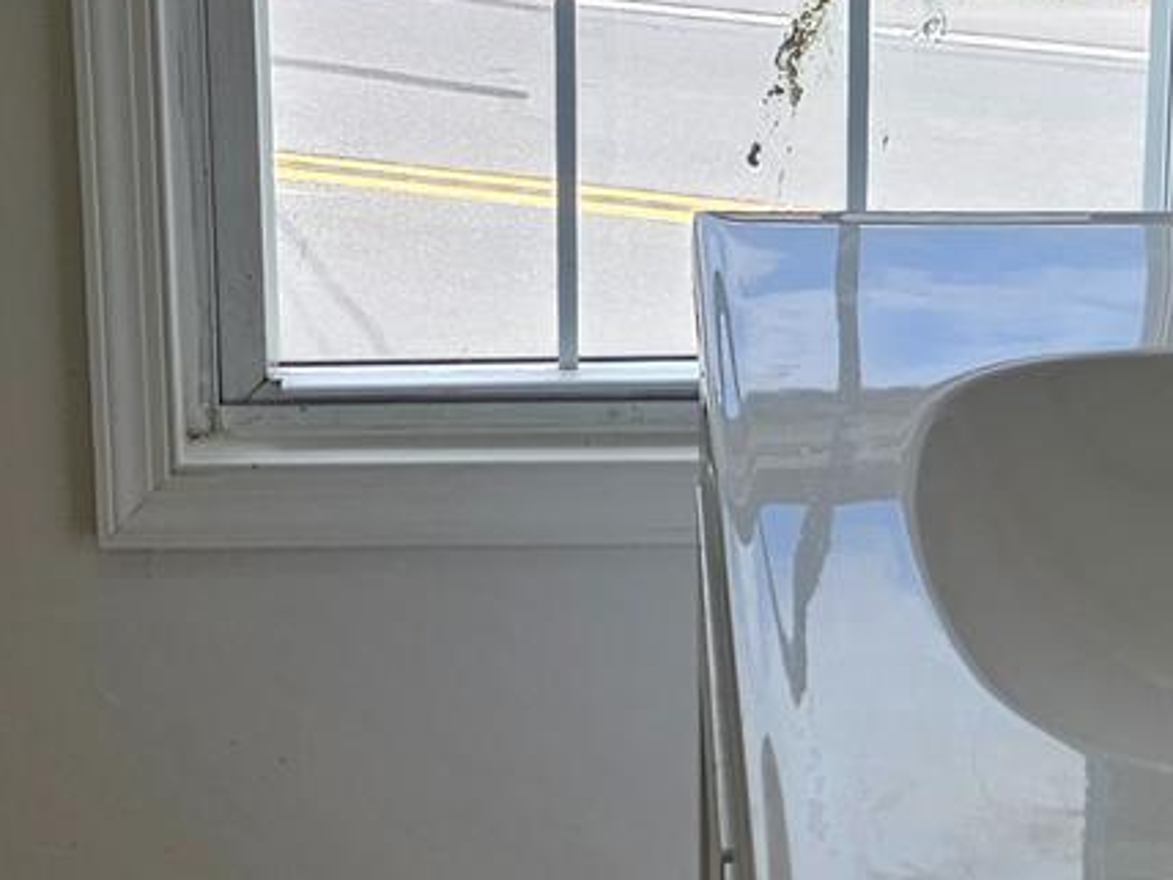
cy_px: 8
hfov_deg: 17.8
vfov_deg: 13.3
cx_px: 384
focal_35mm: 110
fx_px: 3727
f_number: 1.8
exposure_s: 1/310
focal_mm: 5.4
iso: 25
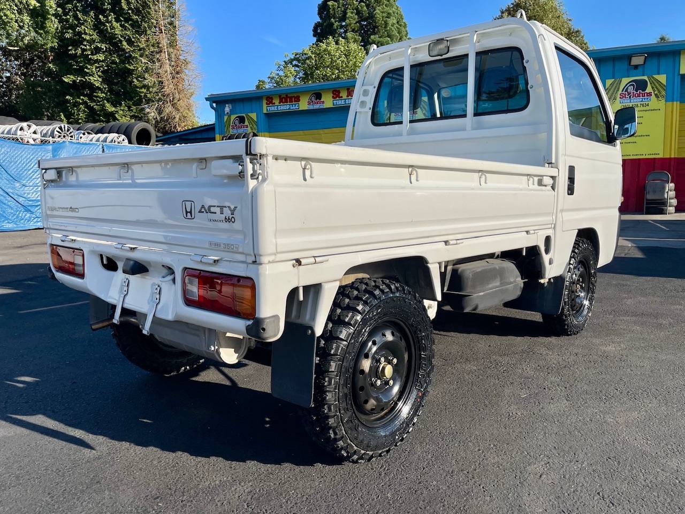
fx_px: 495
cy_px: 257
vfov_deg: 54.9
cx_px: 342
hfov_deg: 69.4
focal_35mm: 25
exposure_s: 1/4525
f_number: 1.6
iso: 32
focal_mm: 5.1
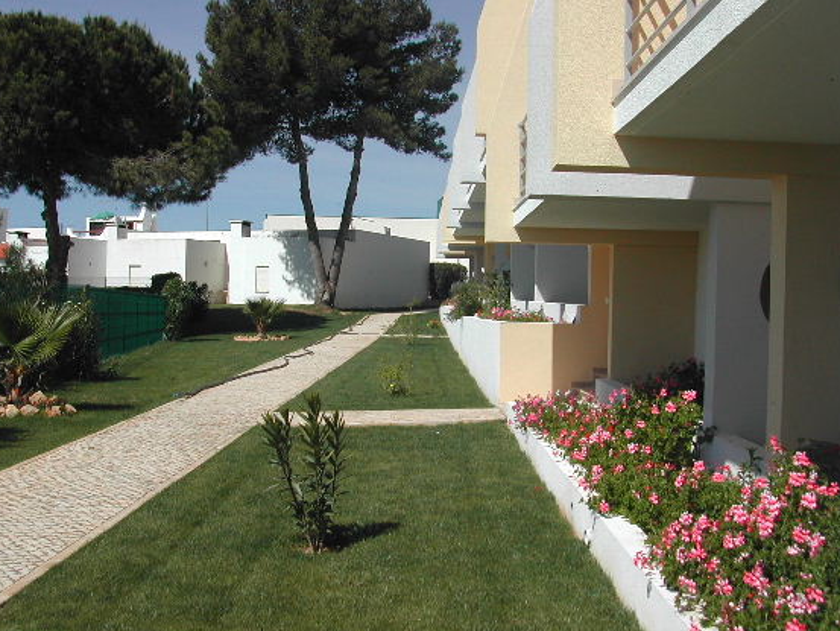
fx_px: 1068
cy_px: 304
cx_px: 389
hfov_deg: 42.9
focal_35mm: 44
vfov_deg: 32.9
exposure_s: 1/446
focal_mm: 8
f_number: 7.6
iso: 100
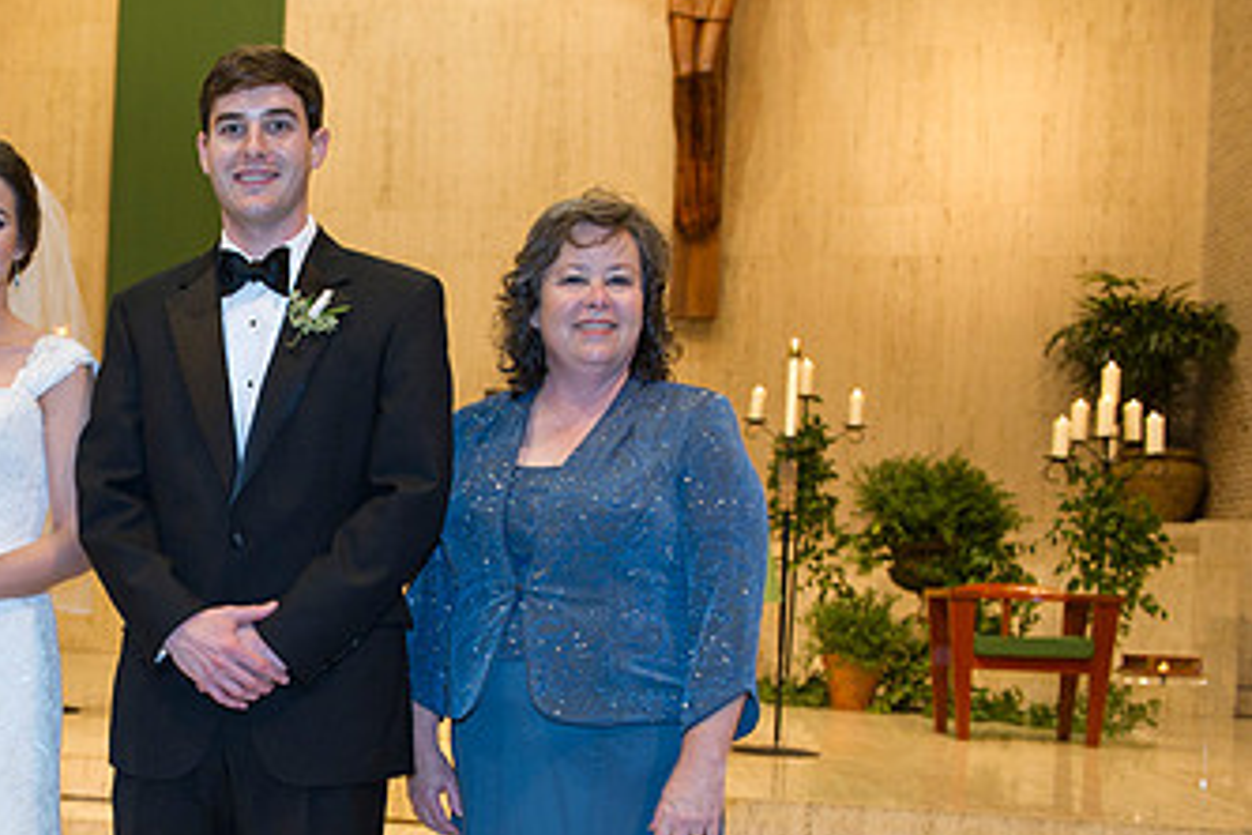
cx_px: 169
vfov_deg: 24.8
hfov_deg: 35.1
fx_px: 1878
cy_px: 598
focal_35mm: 54
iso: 1600
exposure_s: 1/80
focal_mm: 31
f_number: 5
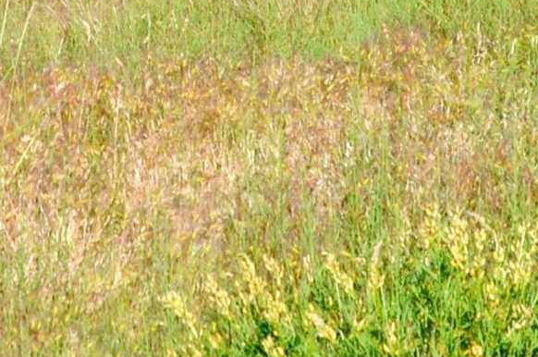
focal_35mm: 206
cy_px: -339
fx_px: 3073
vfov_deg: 6.5
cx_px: 59
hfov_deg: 10.0
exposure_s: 1/400
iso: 200
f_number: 10
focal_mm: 26
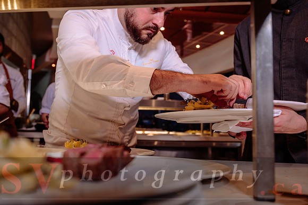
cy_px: 94
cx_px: 141
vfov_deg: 36.6
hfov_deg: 52.7
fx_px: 310
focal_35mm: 36
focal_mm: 33.5
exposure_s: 1/100
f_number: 4.5
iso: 800
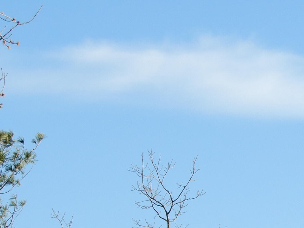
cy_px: 282
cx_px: 303
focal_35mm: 284
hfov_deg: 6.9
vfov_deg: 5.2
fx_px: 2494
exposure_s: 1/320
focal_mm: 18.7
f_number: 5
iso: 80
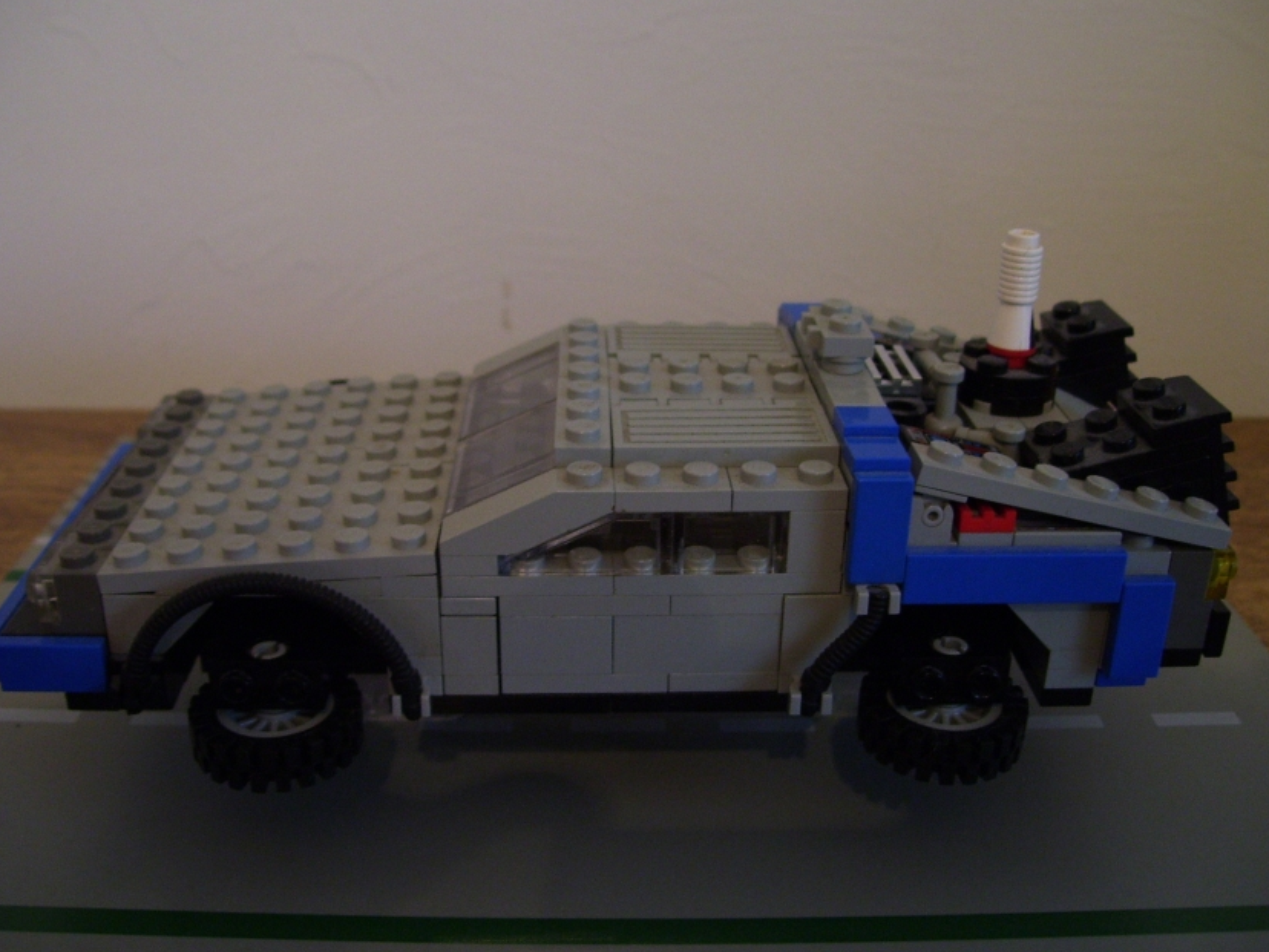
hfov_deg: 49.0
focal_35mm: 38
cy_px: 465
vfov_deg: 37.7
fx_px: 1393
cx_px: 622
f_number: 2.7
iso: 160
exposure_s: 1/8
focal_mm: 6
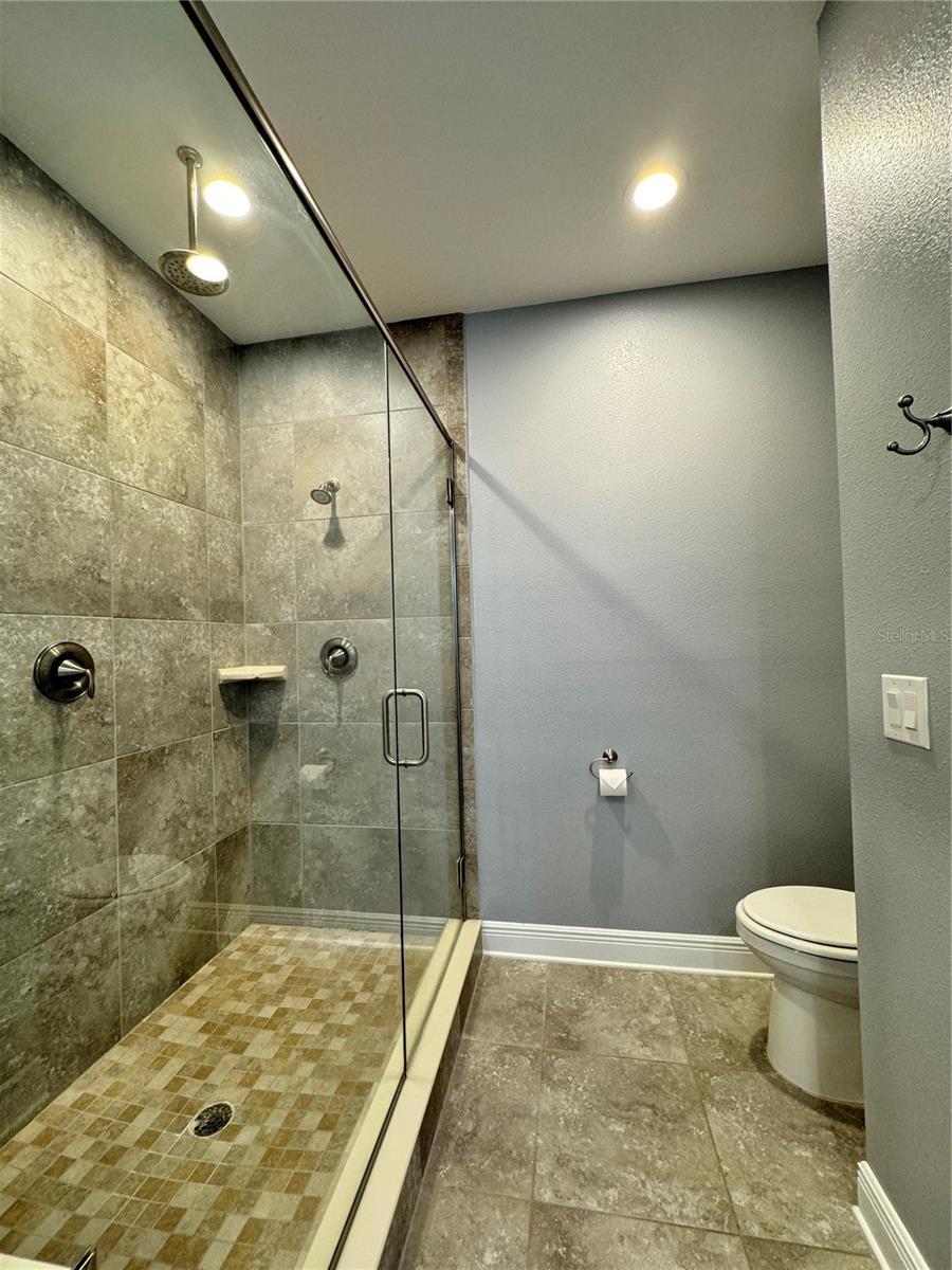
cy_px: 635
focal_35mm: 14
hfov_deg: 85.7
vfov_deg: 102.1
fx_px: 513
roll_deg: +2.7
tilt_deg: +1.2
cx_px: 476
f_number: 2.2
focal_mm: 2.22
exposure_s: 1/60
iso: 200
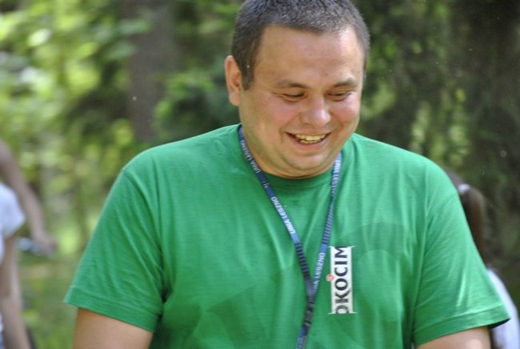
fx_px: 3256
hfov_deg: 9.1
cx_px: 260
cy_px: 174
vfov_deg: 6.1
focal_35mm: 225
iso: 800
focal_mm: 150
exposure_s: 1/100
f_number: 5
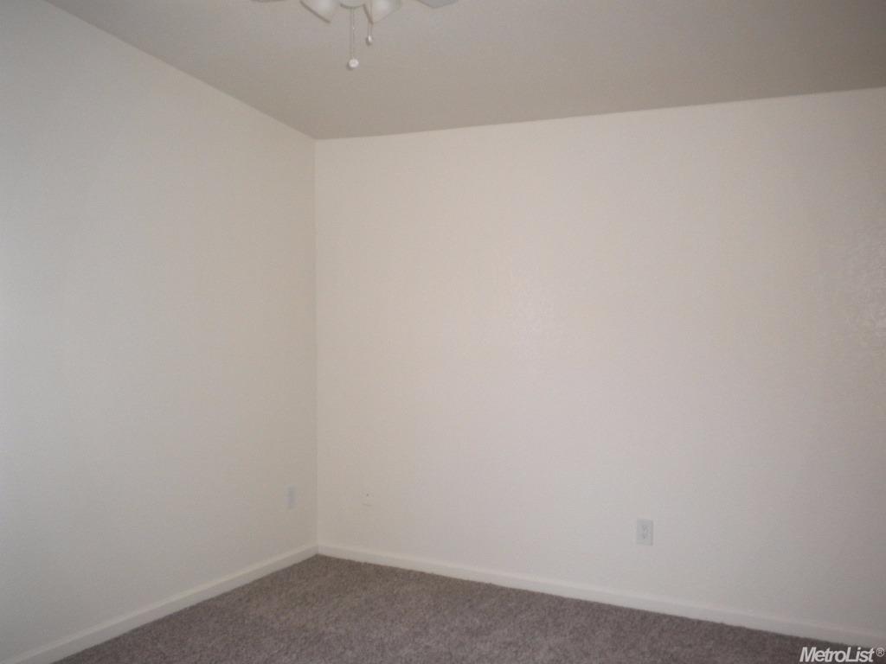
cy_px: 332
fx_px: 896
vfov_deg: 40.7
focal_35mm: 35
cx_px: 443
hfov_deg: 52.6
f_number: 3.1
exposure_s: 1/30
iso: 200
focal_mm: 6.3
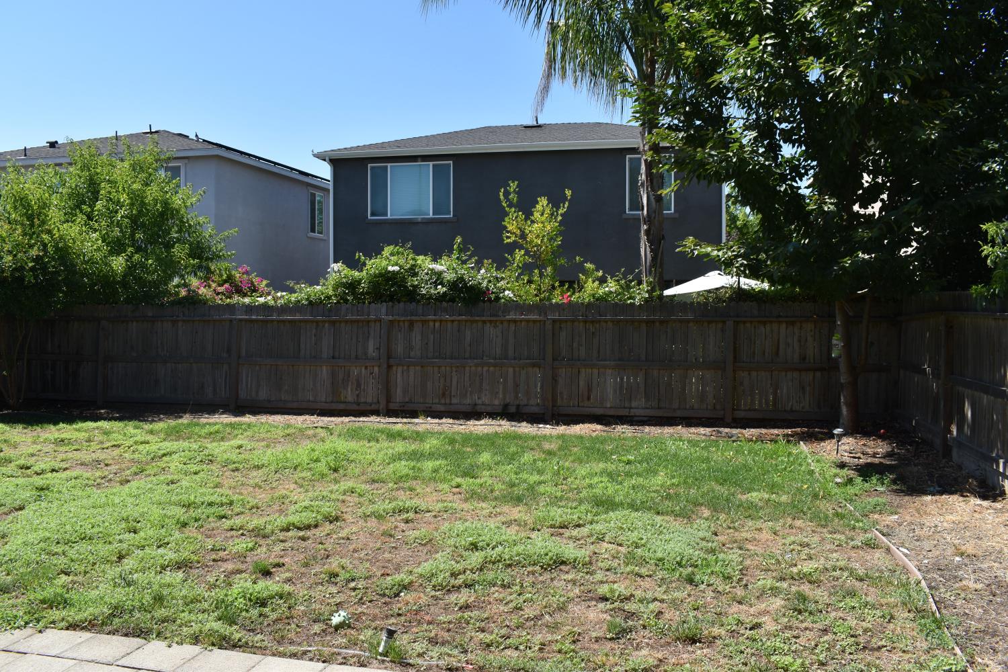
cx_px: 504
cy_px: 336
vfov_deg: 43.6
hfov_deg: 61.9
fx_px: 840
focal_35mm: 30
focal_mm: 20
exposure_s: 1/250
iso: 140
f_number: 8
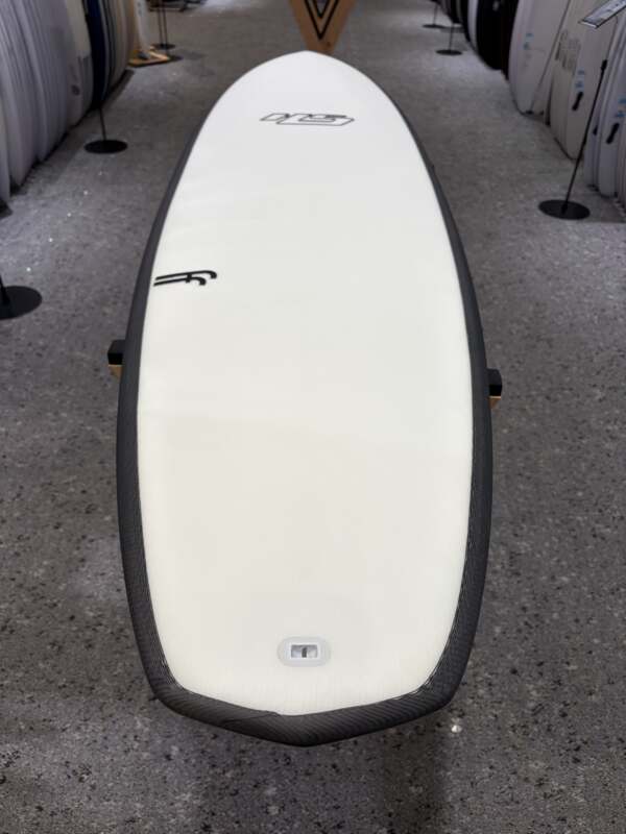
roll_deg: -2.0
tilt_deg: -40.6
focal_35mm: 26
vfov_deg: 67.3
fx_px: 627
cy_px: 417
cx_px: 313
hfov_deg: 53.1
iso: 40
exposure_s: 1/120
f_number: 1.6
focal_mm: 5.96
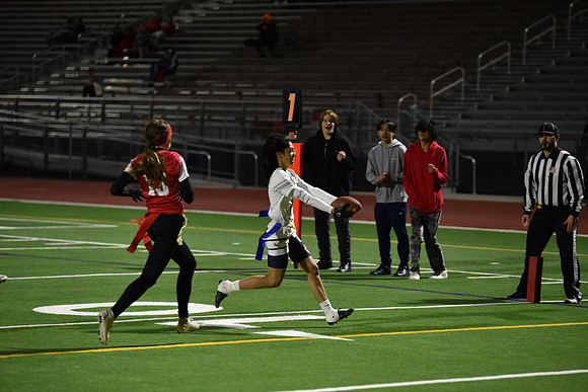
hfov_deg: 13.2
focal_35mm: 155
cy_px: 196
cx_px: 294
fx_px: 2532
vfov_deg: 8.9
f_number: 2.8
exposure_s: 1/640
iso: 4000
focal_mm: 155
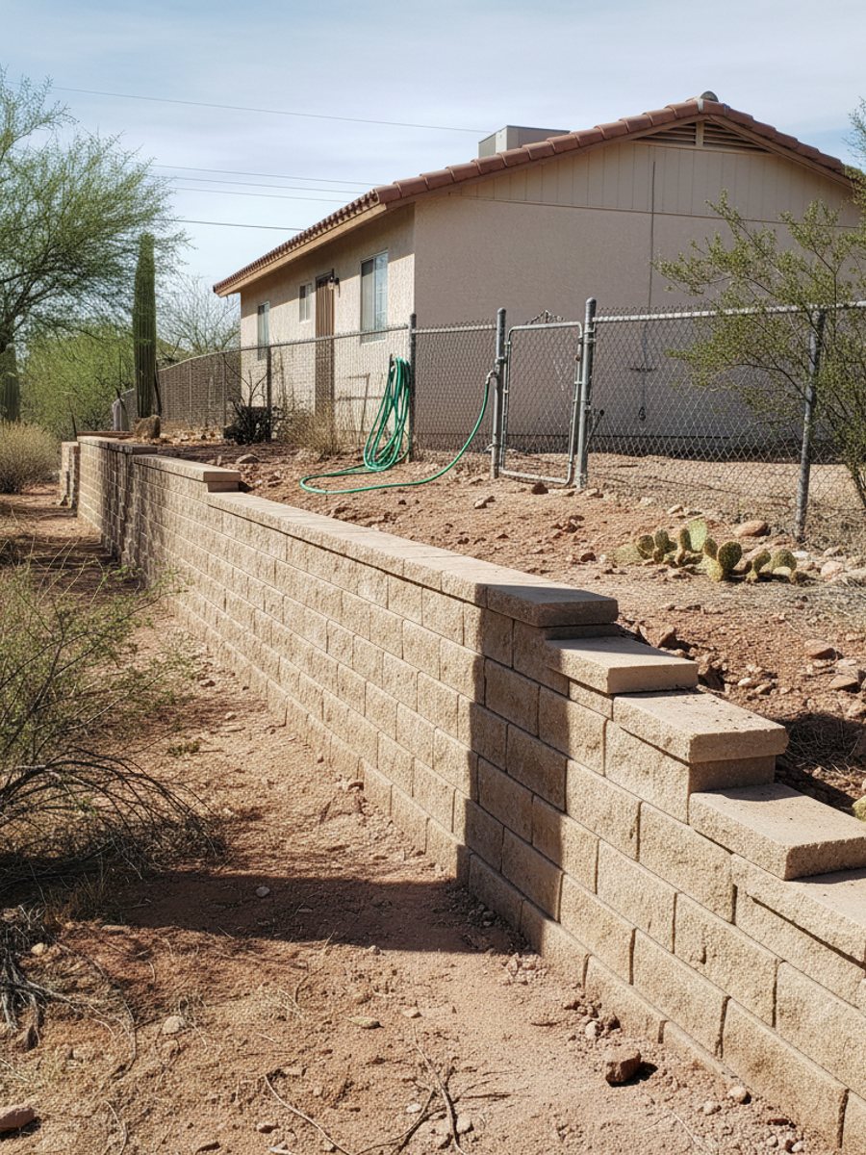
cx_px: 433
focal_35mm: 23
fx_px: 767
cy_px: 578
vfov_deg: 73.9
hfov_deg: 58.9
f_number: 1.8
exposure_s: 1/1525
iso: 189
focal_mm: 6.4
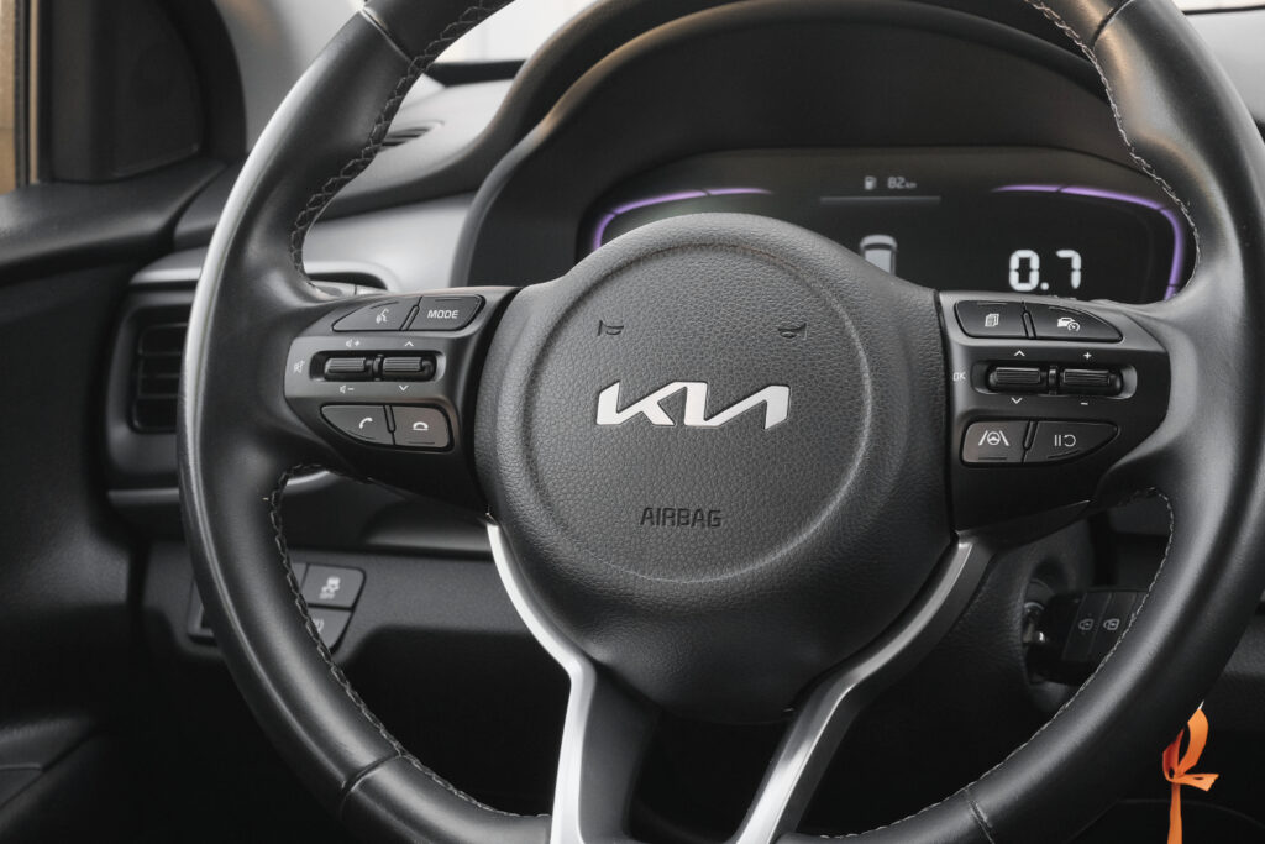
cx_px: 632
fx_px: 2390
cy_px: 422
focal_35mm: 68
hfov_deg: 29.7
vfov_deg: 20.0
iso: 2000
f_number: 9
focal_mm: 45
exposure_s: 1/60
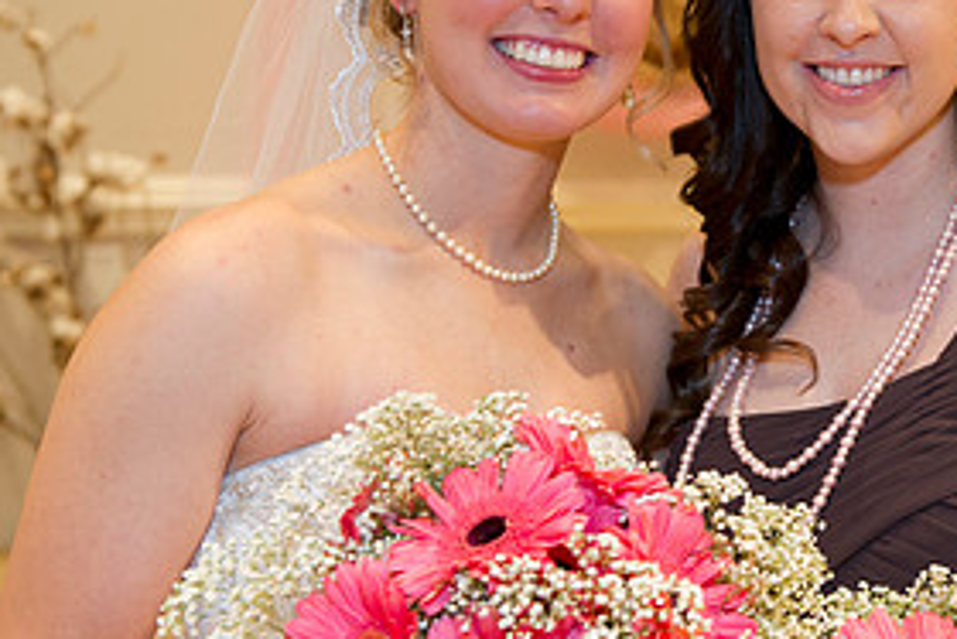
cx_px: 793
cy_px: 290
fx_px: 2420
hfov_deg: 22.0
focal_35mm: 91
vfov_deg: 15.0
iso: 1250
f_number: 4
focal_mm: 44
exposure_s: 1/80
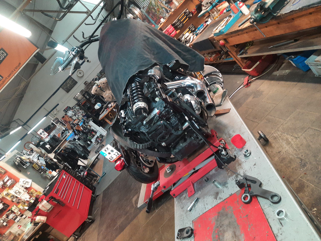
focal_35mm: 25
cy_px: 120
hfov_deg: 69.4
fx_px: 232
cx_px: 160
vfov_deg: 54.9
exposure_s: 1/50
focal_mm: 4.6
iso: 320
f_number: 2
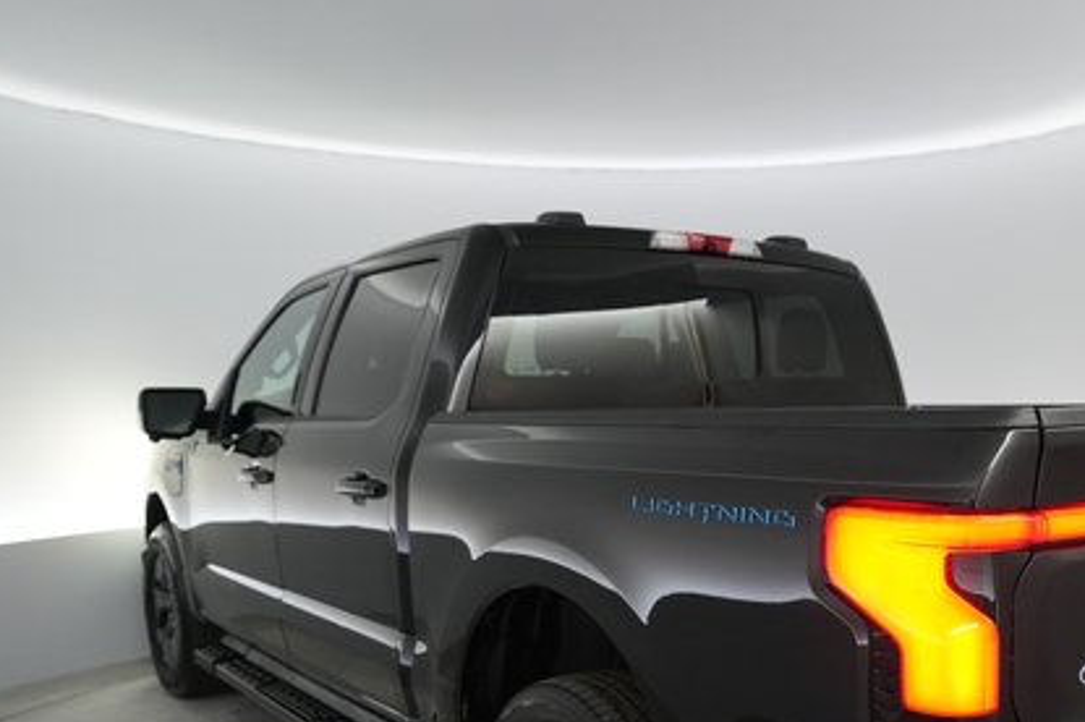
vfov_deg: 35.3
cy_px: 515
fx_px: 1114
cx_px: 763
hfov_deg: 50.5
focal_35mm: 37
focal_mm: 24
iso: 1600
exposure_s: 1/160
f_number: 3.2
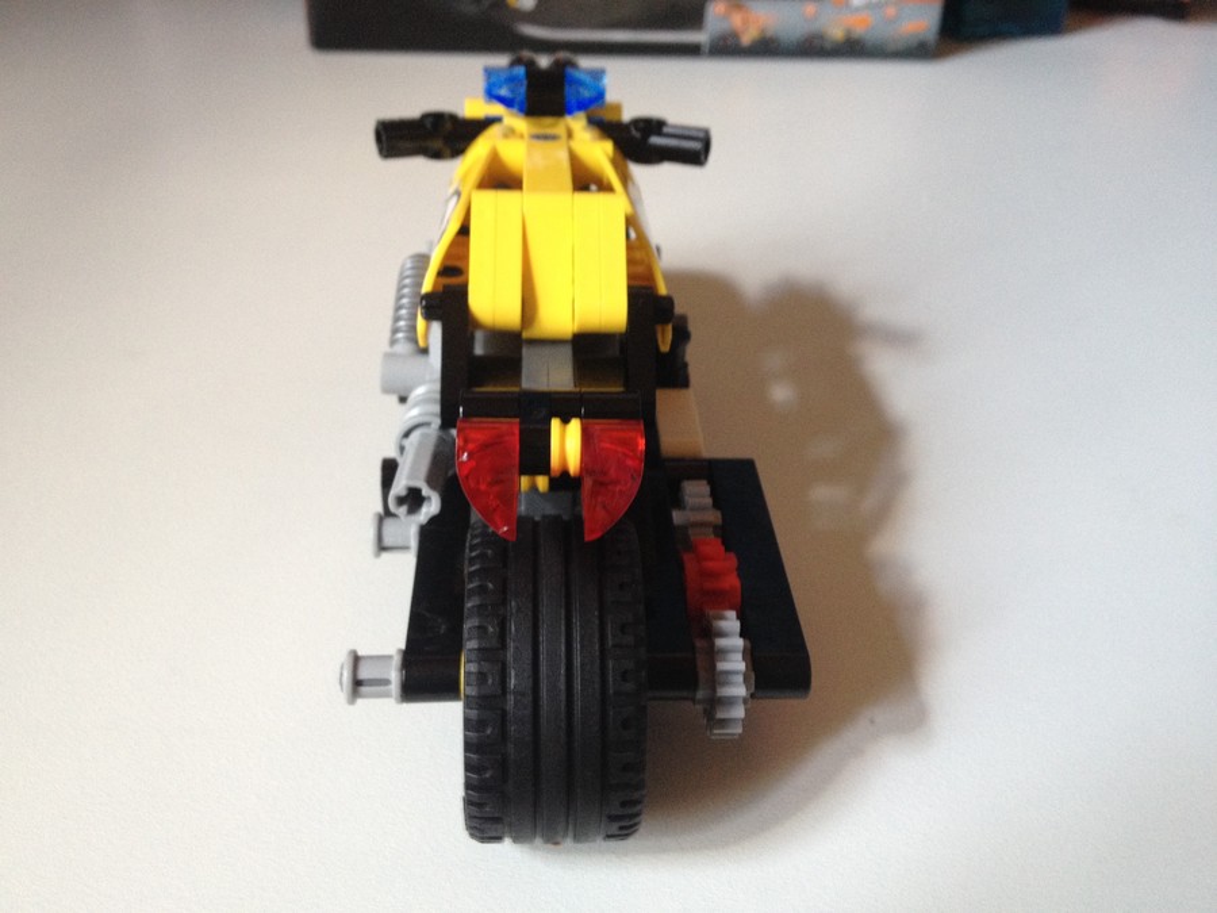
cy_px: 456
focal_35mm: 35
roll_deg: -2.1
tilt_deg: -33.8
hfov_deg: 52.6
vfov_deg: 40.7
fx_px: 1231
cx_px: 608
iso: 160
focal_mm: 4.28
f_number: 2.4
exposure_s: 1/20
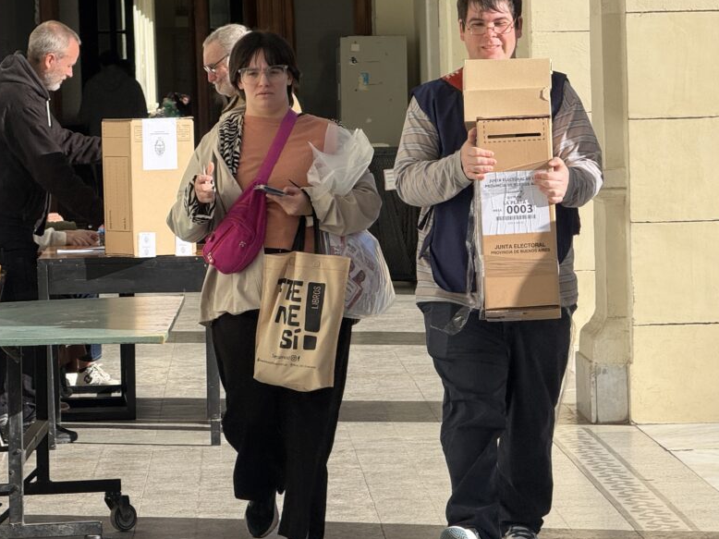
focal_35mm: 158
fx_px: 3281
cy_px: 255
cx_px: 431
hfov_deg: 12.5
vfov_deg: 9.4
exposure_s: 1/1271
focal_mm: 15.66
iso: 64
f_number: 2.8
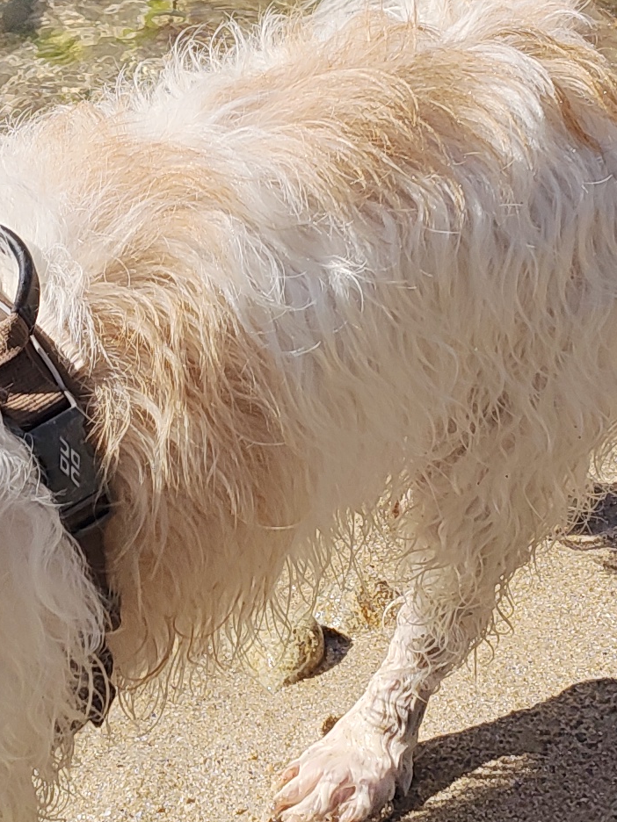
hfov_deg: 14.1
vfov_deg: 18.7
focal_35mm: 105
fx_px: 2495
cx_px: 186
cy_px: 428
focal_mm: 5.56
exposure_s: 1/1042
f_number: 1.88
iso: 50
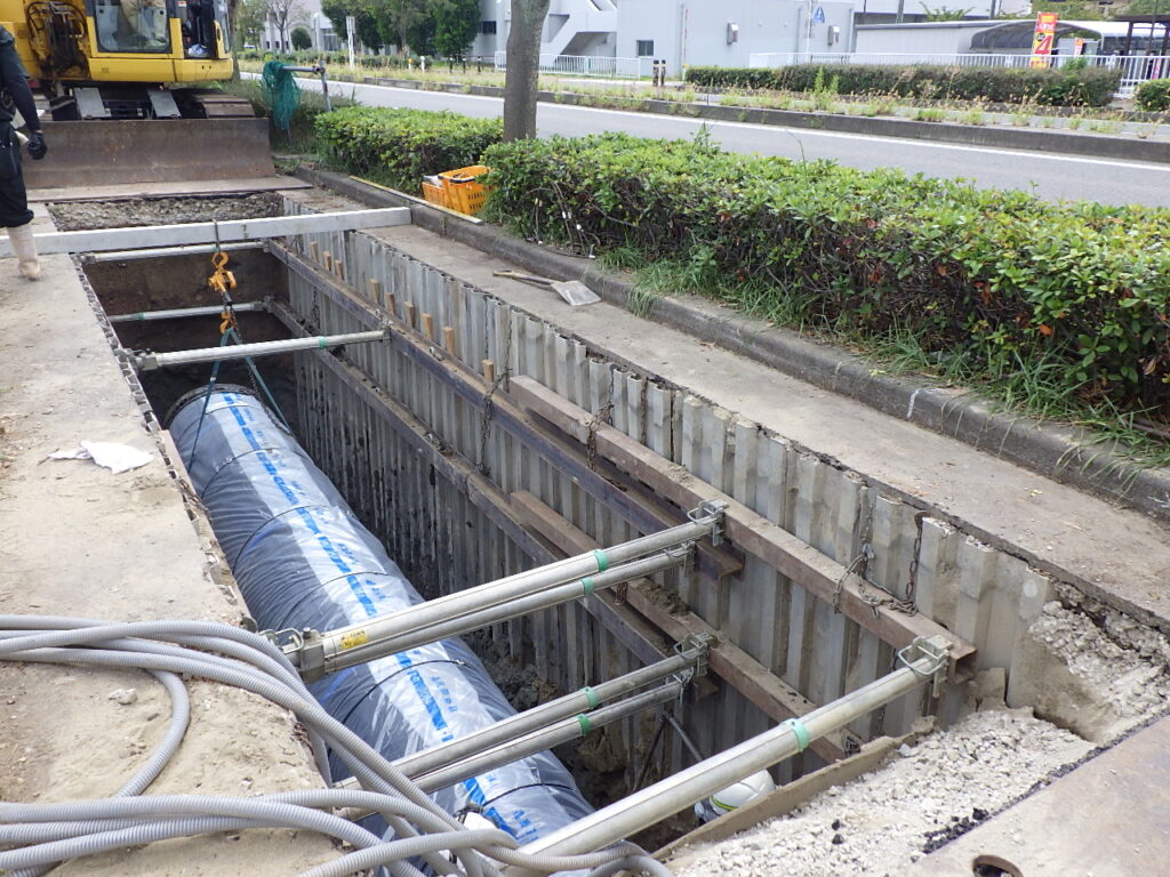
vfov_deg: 49.7
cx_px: 585
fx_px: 946
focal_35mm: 28
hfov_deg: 63.4
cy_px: 438
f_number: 4.2
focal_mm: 5
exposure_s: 1/400
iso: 125
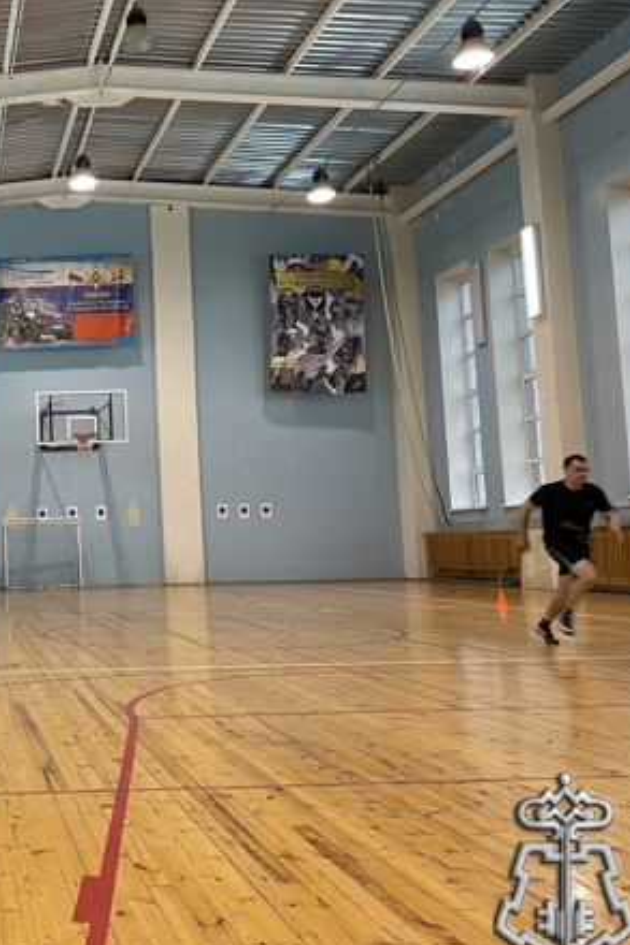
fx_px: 1077
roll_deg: +2.8
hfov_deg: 29.9
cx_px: -31
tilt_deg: +6.5
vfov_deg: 47.4
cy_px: 462
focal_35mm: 41
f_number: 1.6
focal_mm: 4.2
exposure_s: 1/50
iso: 125
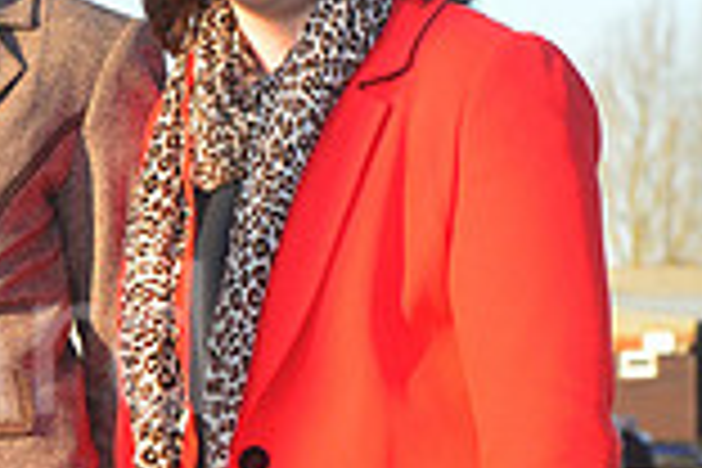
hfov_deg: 6.4
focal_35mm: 317
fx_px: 6181
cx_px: -364
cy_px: 382
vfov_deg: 4.3
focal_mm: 85
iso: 500
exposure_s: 1/250
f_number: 10
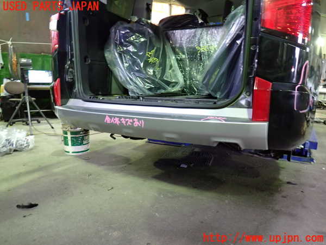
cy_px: 122
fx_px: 235
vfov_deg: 54.9
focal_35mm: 25
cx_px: 163
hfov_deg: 69.4
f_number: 2
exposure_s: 1/30
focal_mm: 4.5
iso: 640
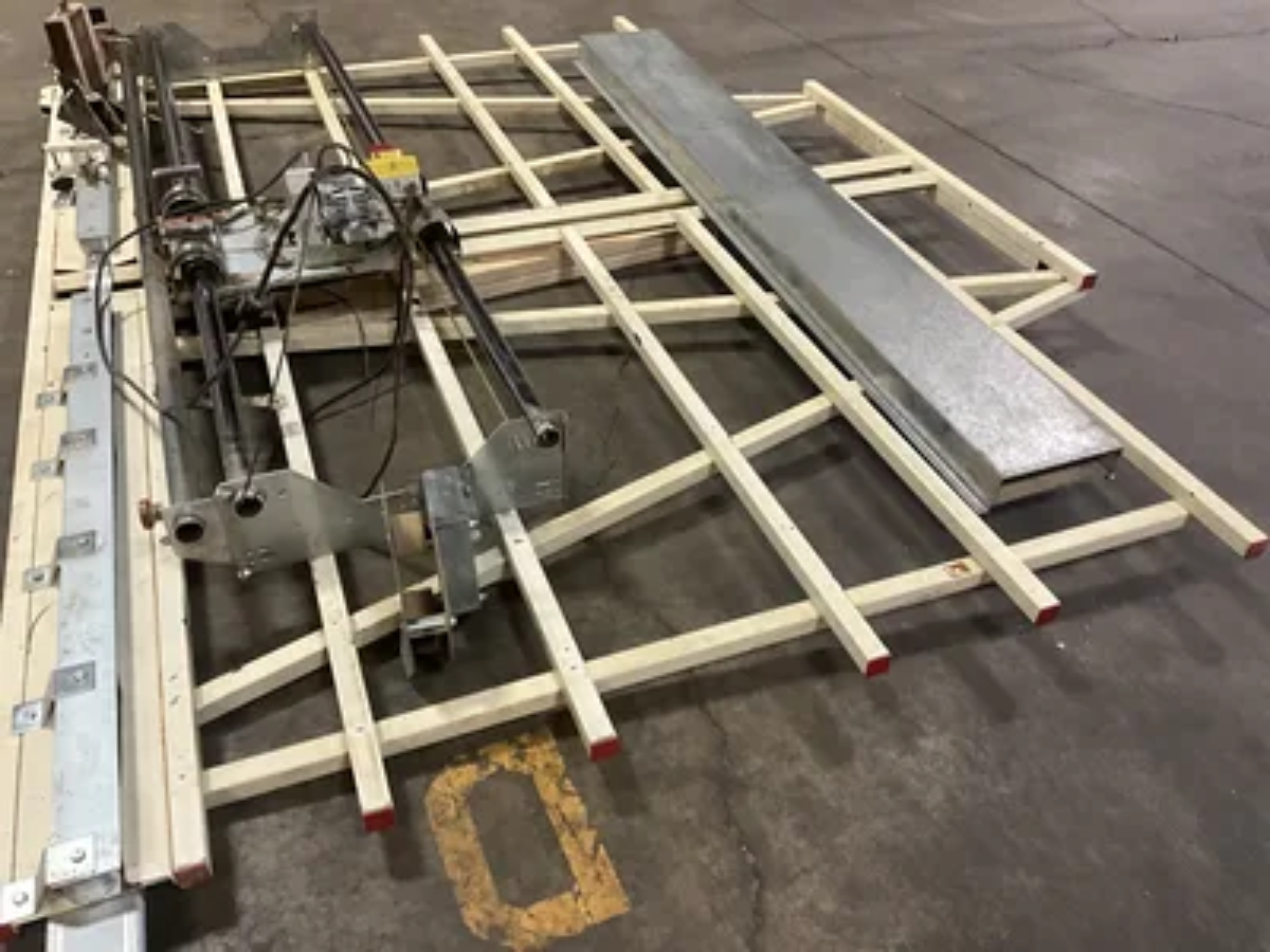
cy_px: 476
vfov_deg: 48.2
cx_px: 635
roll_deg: -3.3
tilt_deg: -38.9
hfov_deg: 61.7
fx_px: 1064
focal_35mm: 29
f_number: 1.8
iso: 320
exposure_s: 1/53
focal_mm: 3
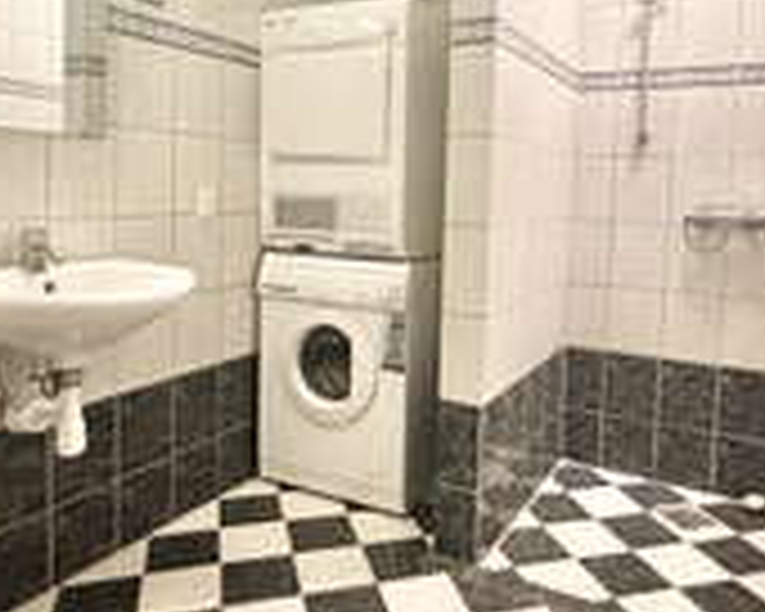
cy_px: 234
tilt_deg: -4.6
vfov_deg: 48.1
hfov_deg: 58.7
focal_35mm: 30
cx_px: 416
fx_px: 679
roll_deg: -1.8
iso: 1250
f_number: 2.2
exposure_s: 1/50
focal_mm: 2.22
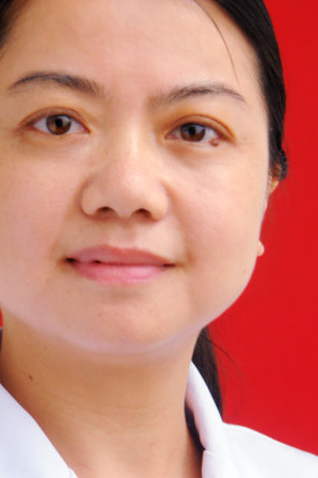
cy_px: 297
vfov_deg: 5.7
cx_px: 121
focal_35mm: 363
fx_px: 4817
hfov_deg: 3.8
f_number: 5.6
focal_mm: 120
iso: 400
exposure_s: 1/40
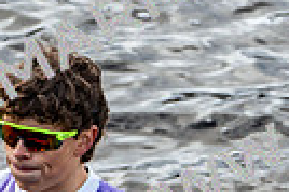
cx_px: -58
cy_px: 286
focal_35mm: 2041
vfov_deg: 0.7
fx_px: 16365
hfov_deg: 1.0
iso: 1000
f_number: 6.3
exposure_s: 1/1250
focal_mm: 470
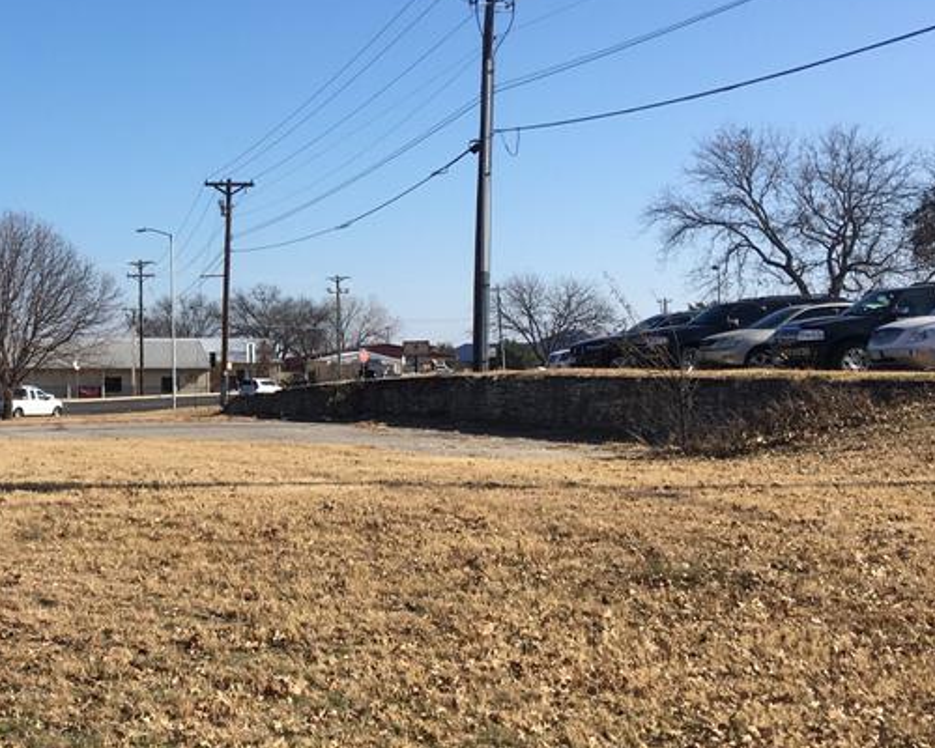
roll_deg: +1.1
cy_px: 331
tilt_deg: +5.5
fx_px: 1605
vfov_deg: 26.2
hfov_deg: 30.3
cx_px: 11
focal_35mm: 58
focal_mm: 4.15
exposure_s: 1/1570
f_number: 2.2
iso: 25
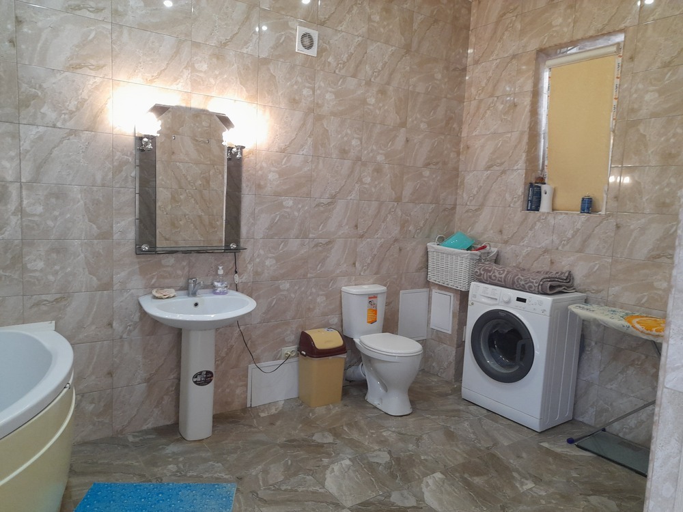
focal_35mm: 25
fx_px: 493
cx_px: 342
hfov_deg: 69.4
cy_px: 256
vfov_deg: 54.9
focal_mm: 4.6
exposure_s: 1/50
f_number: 2
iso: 250
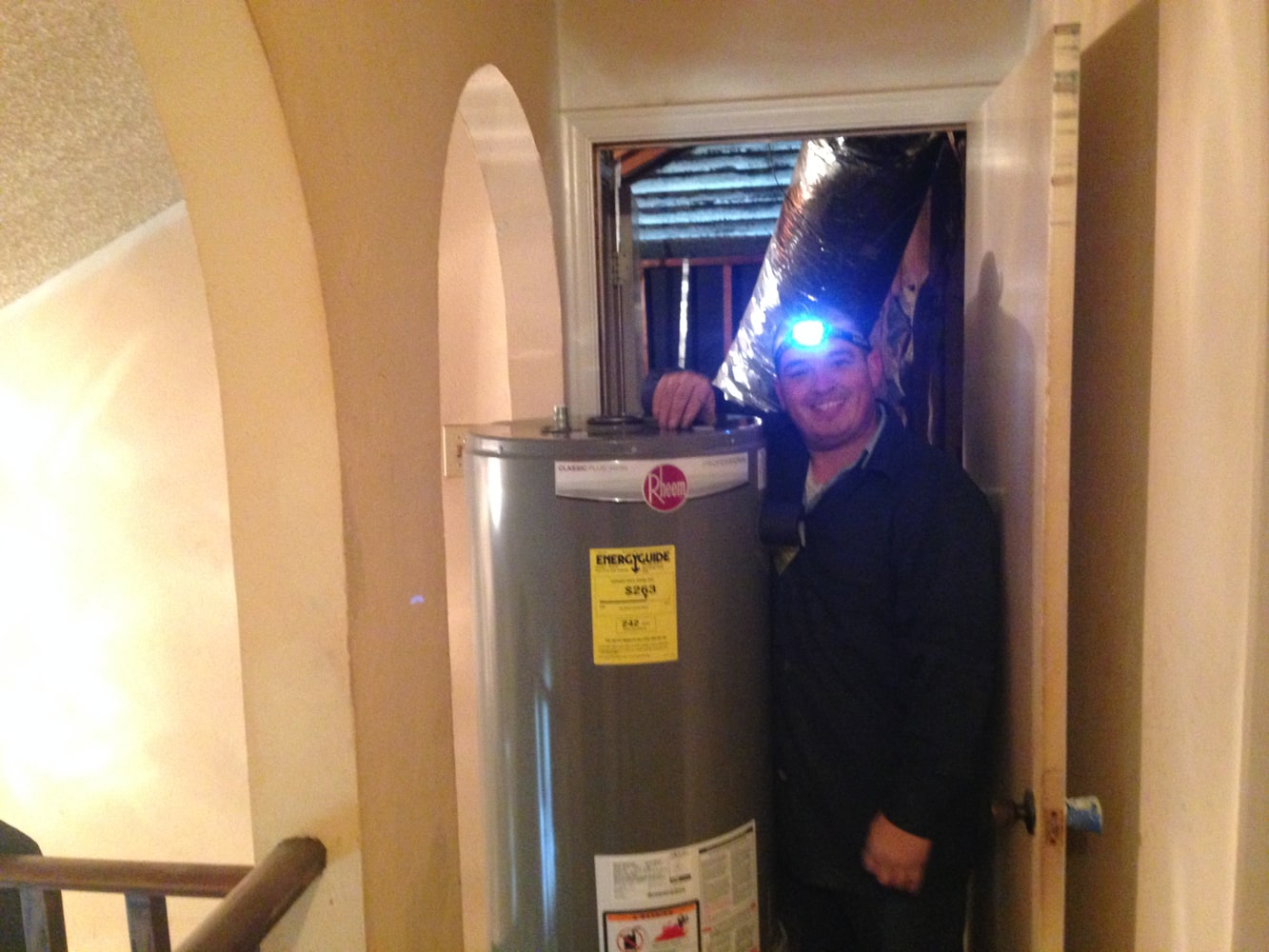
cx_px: 634
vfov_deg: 43.0
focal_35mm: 33
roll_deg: -0.4
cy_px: 476
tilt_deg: -6.3
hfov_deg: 55.3
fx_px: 1210
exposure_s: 1/15
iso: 500
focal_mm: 4.12
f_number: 2.4
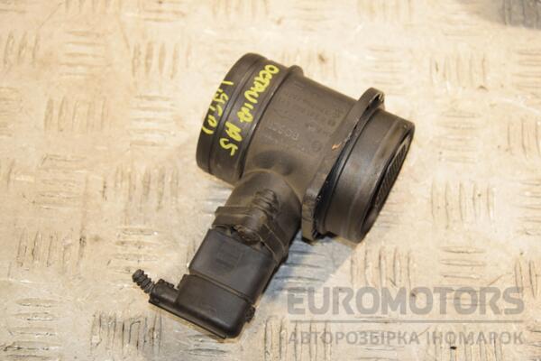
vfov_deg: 17.5
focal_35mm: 78
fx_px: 1172
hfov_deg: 26.0
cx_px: 270
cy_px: 180
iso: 800
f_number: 6.3
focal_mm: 52
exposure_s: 1/200
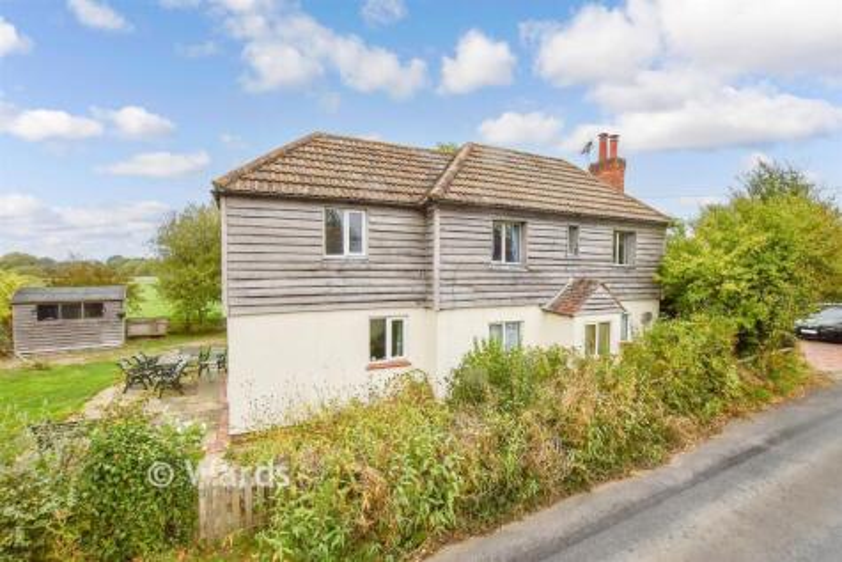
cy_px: 281
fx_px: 351
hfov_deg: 100.4
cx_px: 421
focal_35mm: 15
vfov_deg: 77.4
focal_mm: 10
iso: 400
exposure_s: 1/640
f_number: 8
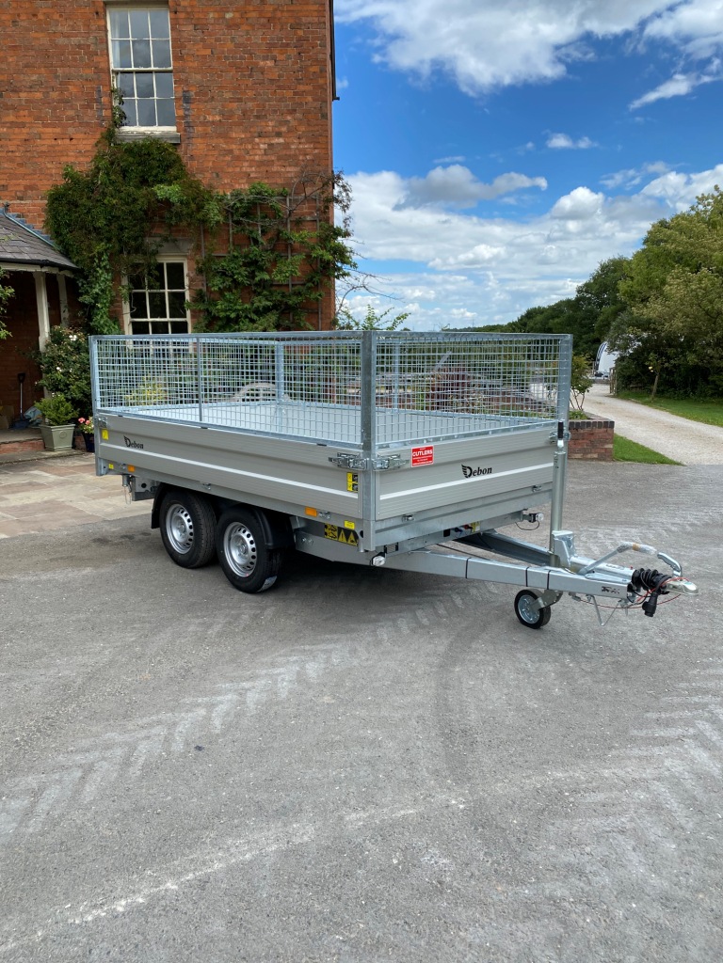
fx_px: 724
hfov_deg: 53.1
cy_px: 482
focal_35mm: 26
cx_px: 362
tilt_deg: -9.9
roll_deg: +0.0
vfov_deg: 67.3
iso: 32
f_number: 1.8
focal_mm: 4.25
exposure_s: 1/1466
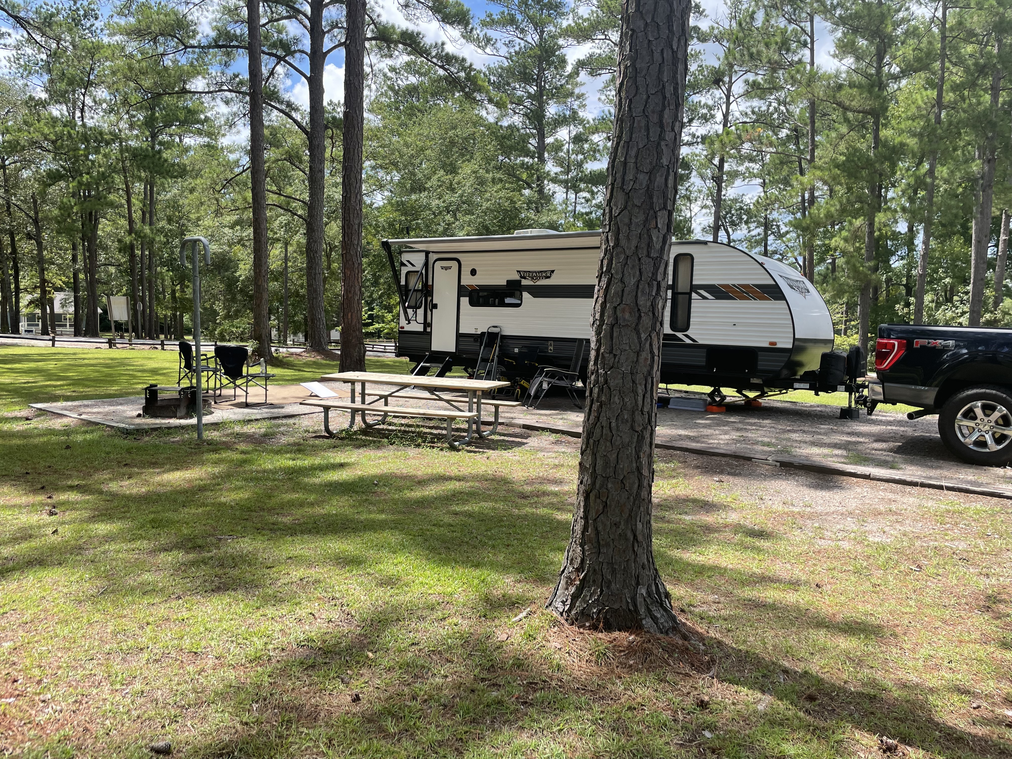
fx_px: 760
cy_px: 380
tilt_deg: -5.8
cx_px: 506
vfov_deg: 53.1
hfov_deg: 67.3
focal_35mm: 26
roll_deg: -2.3
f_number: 1.6
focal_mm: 4.2
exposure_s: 1/1233
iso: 32
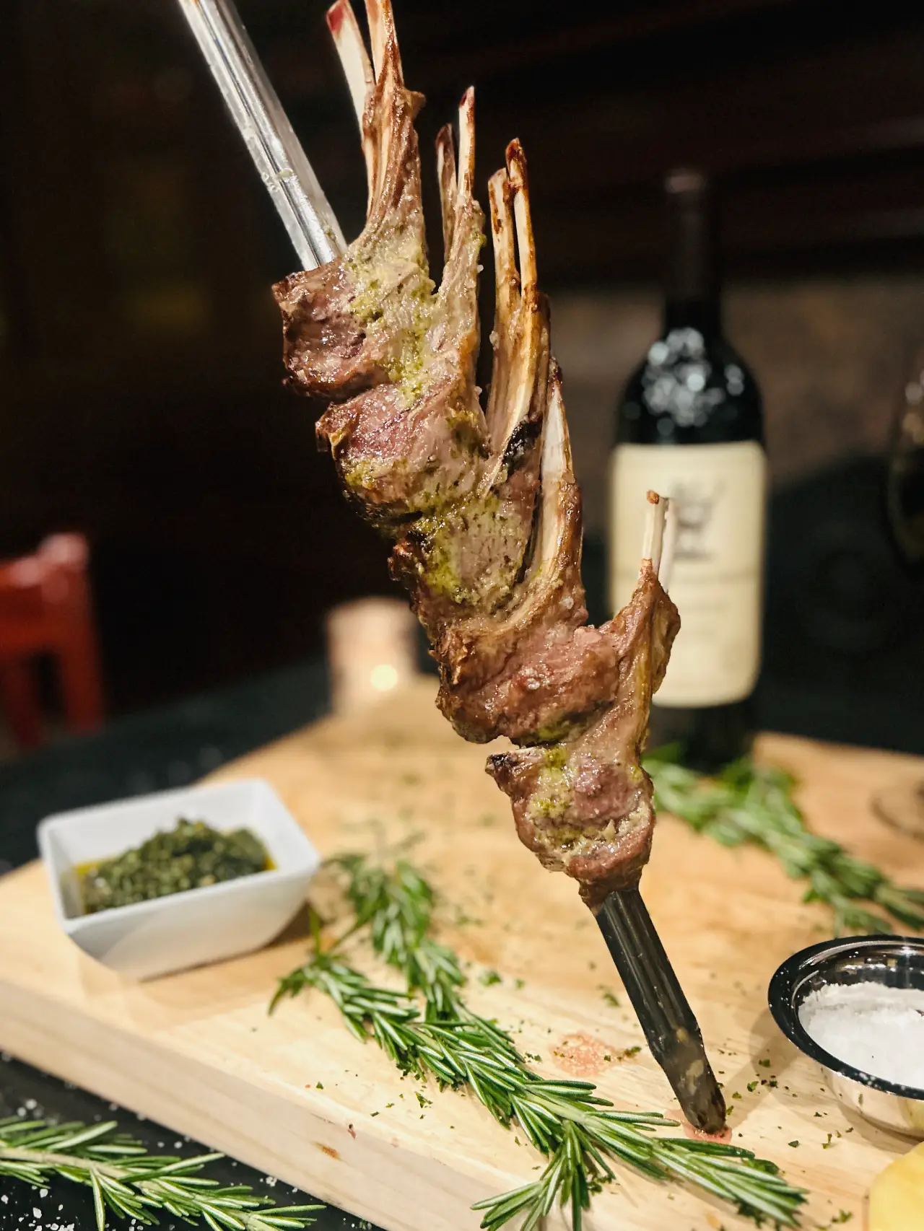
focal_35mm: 26
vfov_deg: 67.3
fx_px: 925
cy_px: 616
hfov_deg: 53.1
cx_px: 462
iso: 640
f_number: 1.5
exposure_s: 1/40
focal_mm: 5.7
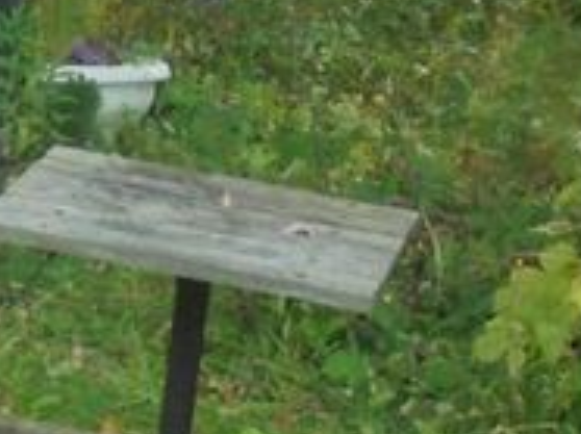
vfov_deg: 13.0
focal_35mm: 112
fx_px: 1877
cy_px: 443
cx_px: -378
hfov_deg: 15.7
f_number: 3.5
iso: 200
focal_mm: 4.6
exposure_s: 1/250
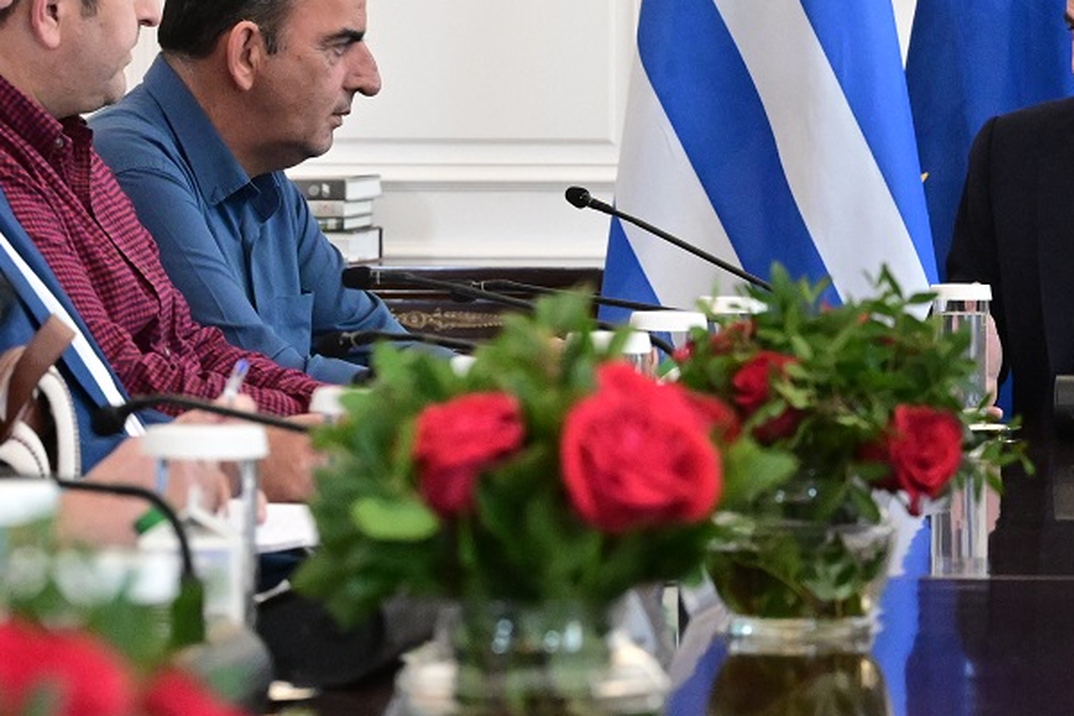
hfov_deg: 14.7
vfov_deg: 9.7
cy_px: 52
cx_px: 521
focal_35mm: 140
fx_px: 4176
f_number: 5
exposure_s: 1/640
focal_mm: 70
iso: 6400
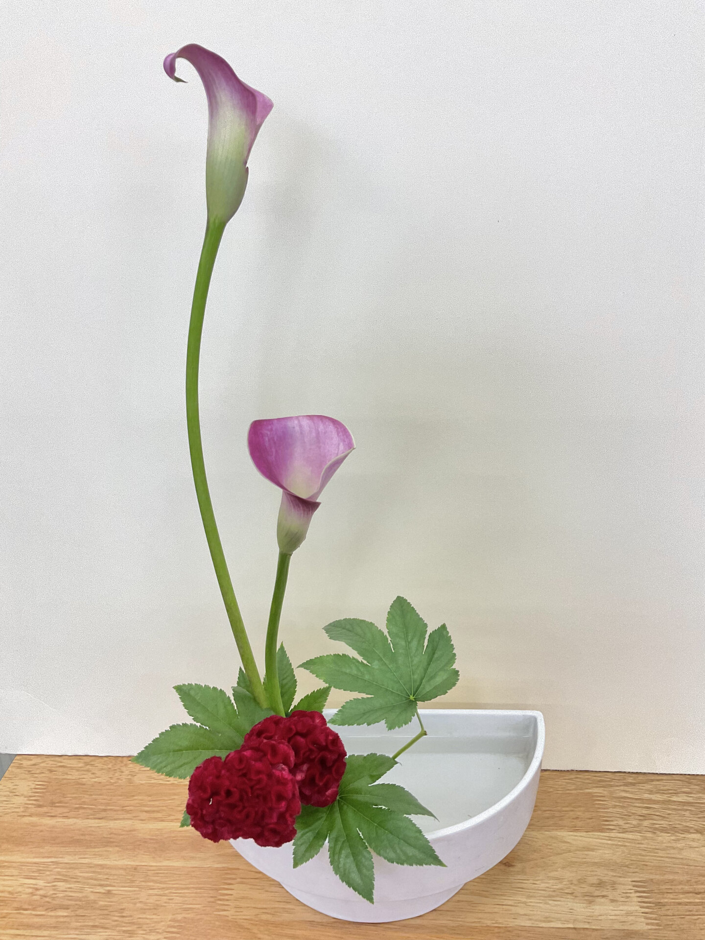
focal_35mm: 29
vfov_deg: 61.7
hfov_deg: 48.2
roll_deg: +0.5
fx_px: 787
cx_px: 352
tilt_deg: -20.4
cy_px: 470
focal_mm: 3
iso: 200
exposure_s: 1/50
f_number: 1.8
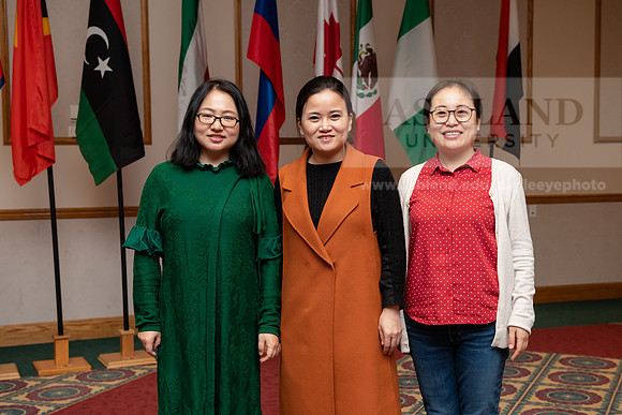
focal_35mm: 55
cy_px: 208
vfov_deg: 24.6
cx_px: 311
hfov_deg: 36.2
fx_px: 950
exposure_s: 1/200
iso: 1600
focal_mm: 55
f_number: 5.6
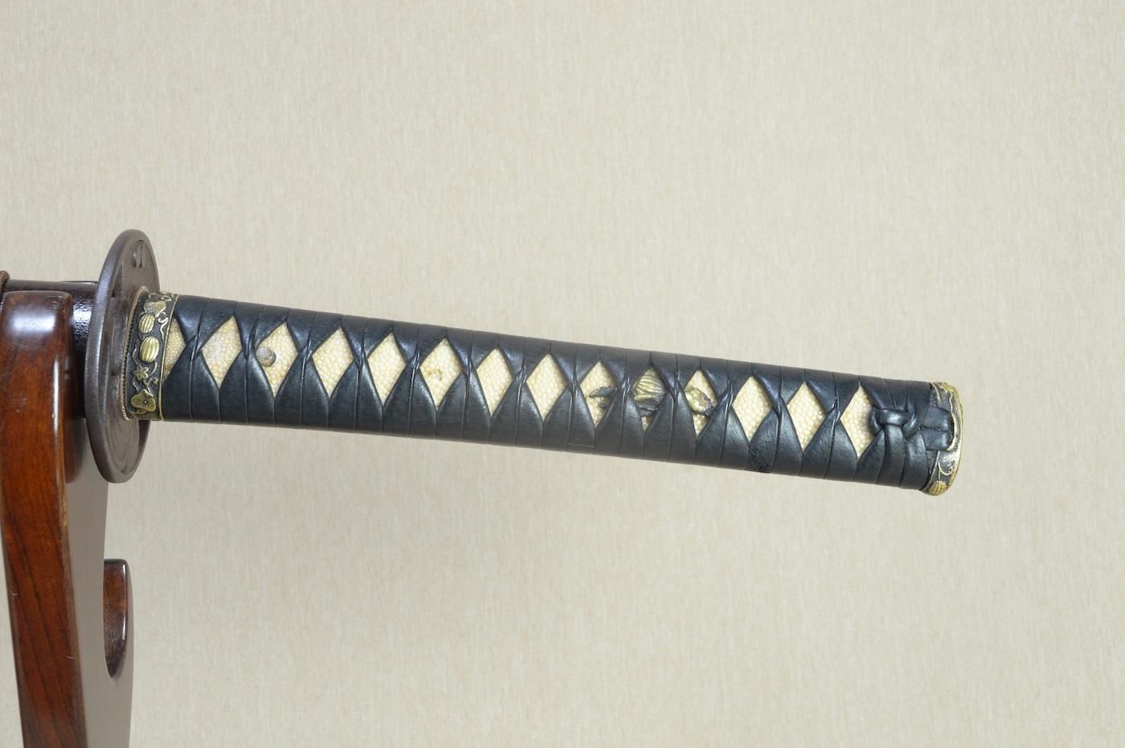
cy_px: 374
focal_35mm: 48
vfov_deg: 28.0
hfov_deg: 41.1
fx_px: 1499
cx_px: 562
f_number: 11
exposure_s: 1/1.6
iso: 400
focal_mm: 32
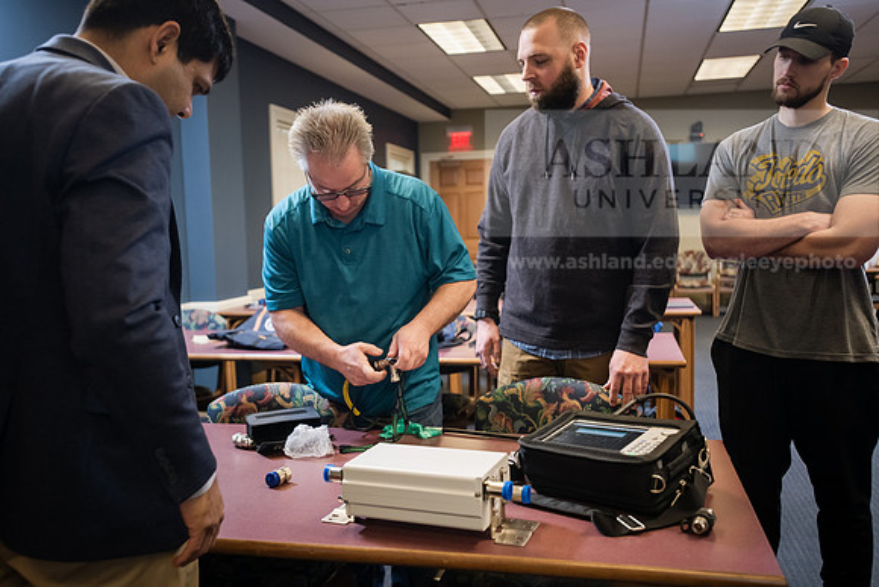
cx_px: 440
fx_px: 781
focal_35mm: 32
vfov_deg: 41.1
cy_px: 294
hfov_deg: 58.7
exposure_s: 1/200
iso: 1600
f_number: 3.2
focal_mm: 32
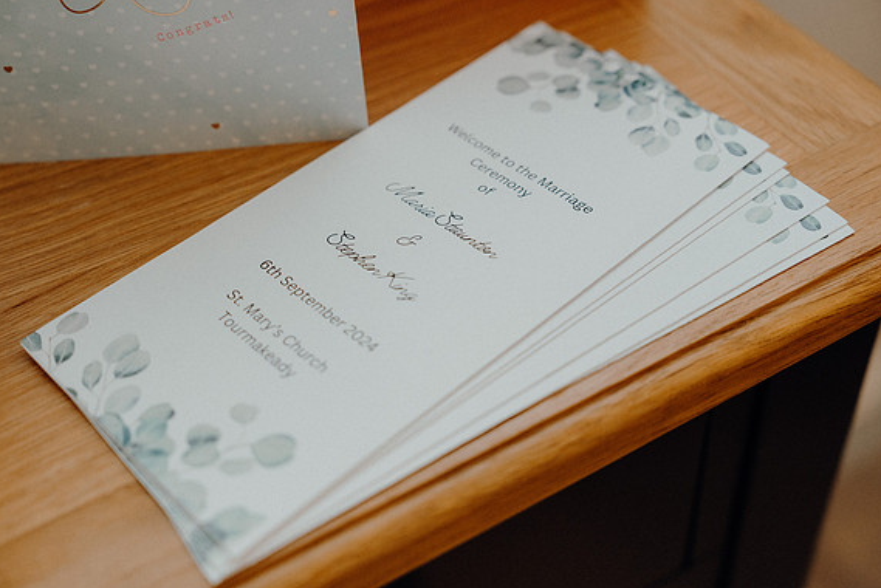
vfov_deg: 26.5
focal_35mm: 51
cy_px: 298
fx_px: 1249
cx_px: 435
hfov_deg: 38.9
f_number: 3.5
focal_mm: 50
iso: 1600
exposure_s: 1/160
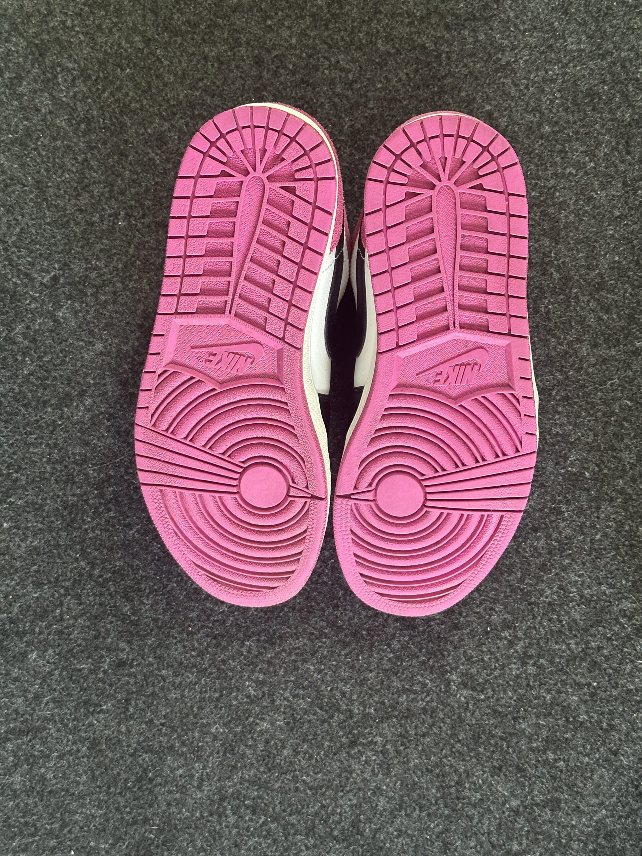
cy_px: 428
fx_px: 1187
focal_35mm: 48
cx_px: 321
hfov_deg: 30.3
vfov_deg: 39.7
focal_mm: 6.86
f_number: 1.78
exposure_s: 1/50
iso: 250
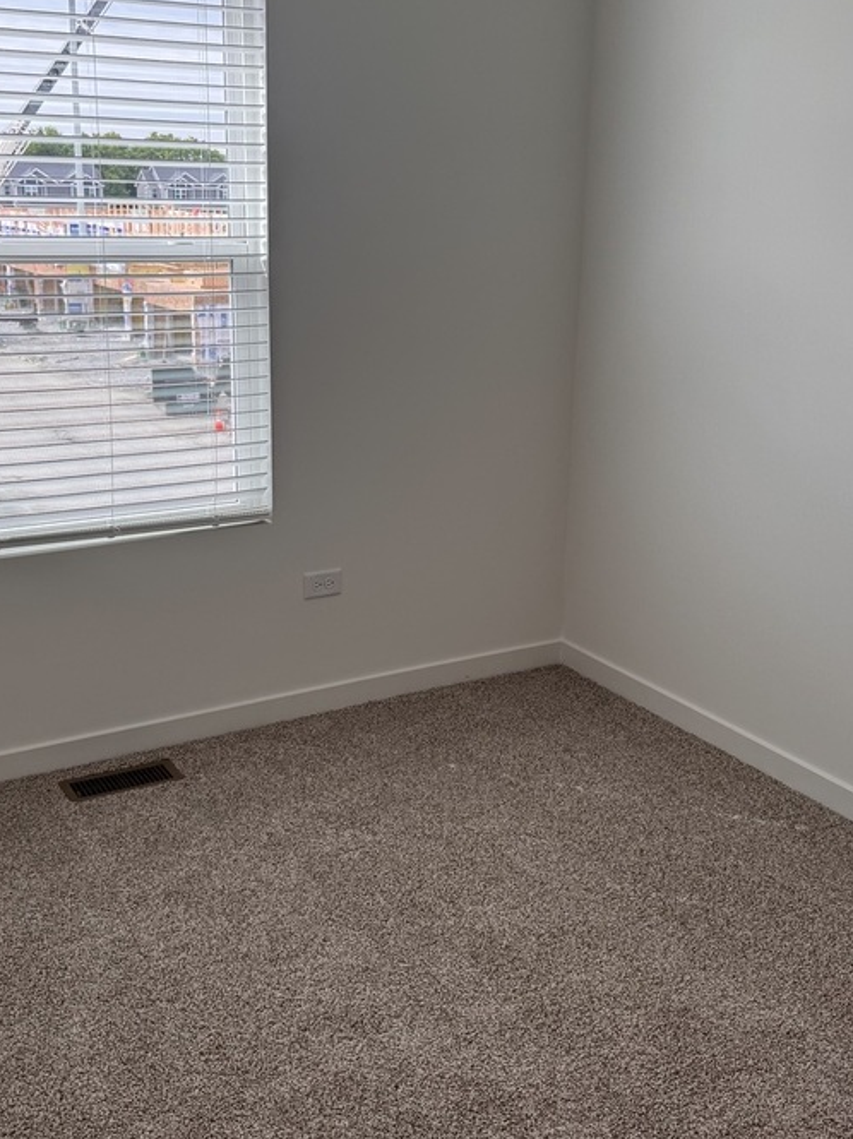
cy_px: 481
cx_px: 397
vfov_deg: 47.7
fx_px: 1283
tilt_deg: -12.6
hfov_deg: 36.8
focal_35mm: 39
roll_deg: -0.7
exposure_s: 1/428
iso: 80
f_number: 1.78
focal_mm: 6.76
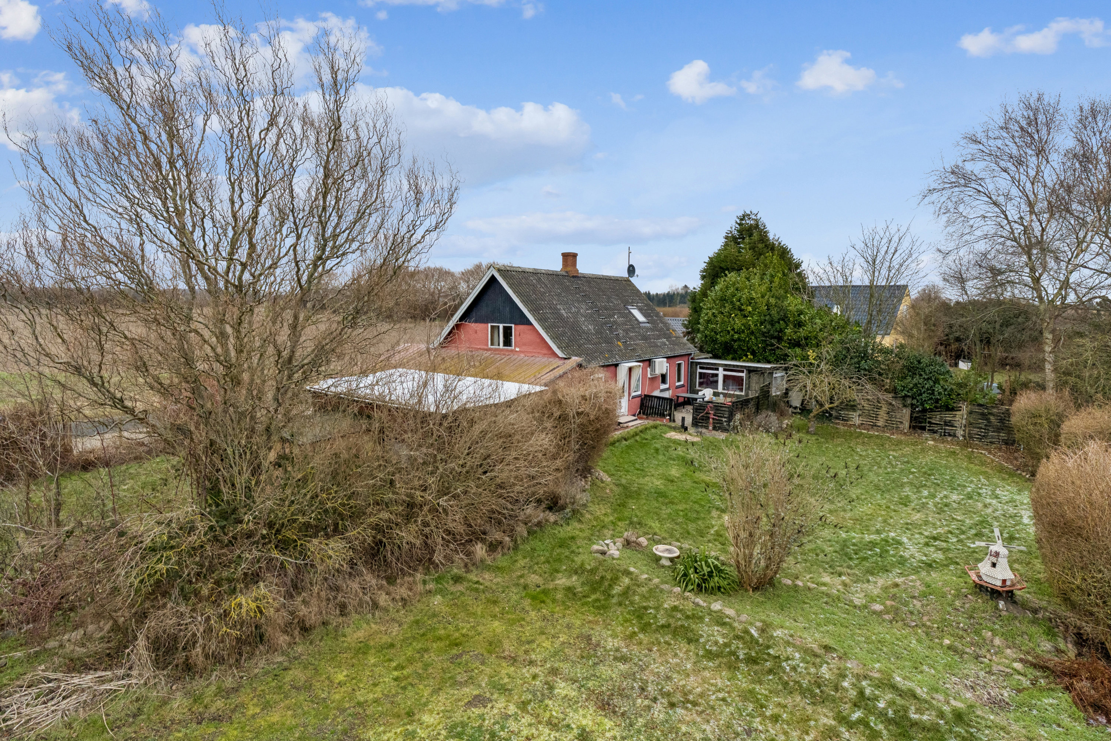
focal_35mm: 20
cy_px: 370
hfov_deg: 85.4
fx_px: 602
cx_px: 556
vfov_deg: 63.2
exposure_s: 1/250
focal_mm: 13
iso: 800
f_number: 8
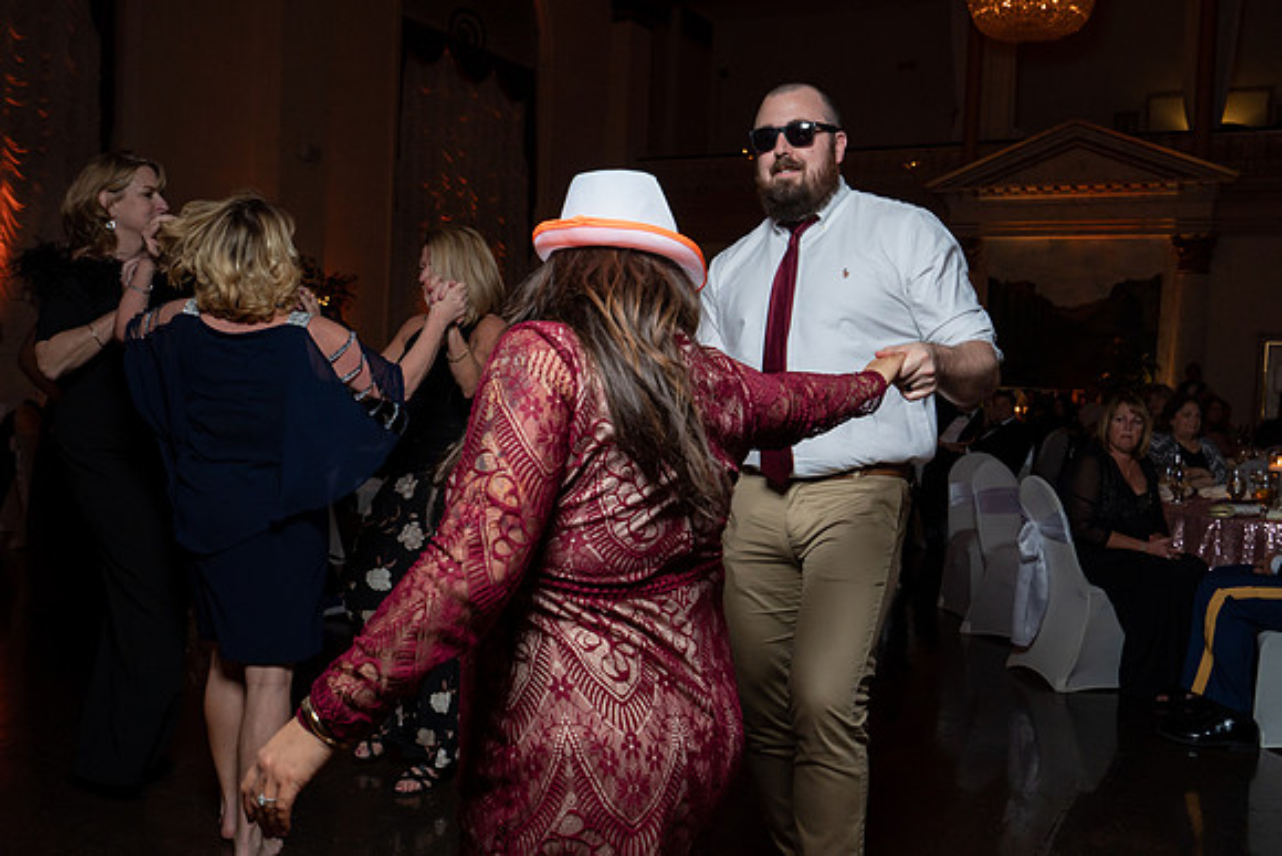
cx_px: 641
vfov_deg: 37.7
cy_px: 428
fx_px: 1254
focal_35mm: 35
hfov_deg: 54.2
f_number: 5.6
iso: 1250
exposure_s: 1/200
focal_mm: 35
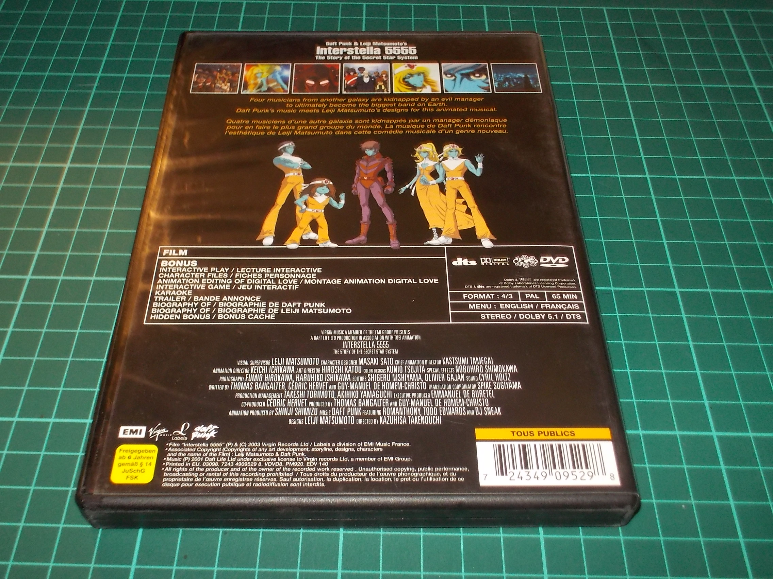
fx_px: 826
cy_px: 290
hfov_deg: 50.1
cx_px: 386
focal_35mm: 37
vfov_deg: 38.7
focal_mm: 5.2
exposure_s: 1/30
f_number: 3.7
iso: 200
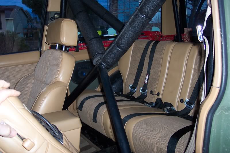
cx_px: 115
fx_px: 243
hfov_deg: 50.7
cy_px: 76
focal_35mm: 38
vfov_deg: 35.0
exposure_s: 1/30
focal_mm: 8
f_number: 2.8
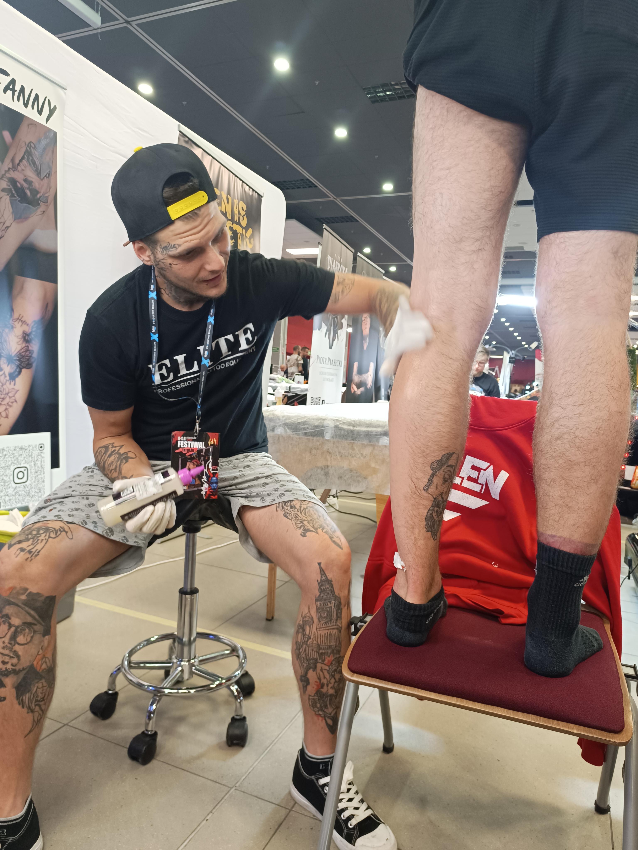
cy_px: 425
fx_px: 590
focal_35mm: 24
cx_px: 319
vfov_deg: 71.6
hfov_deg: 56.8
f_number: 1.65
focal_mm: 6.14
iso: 1448
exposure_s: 1/50
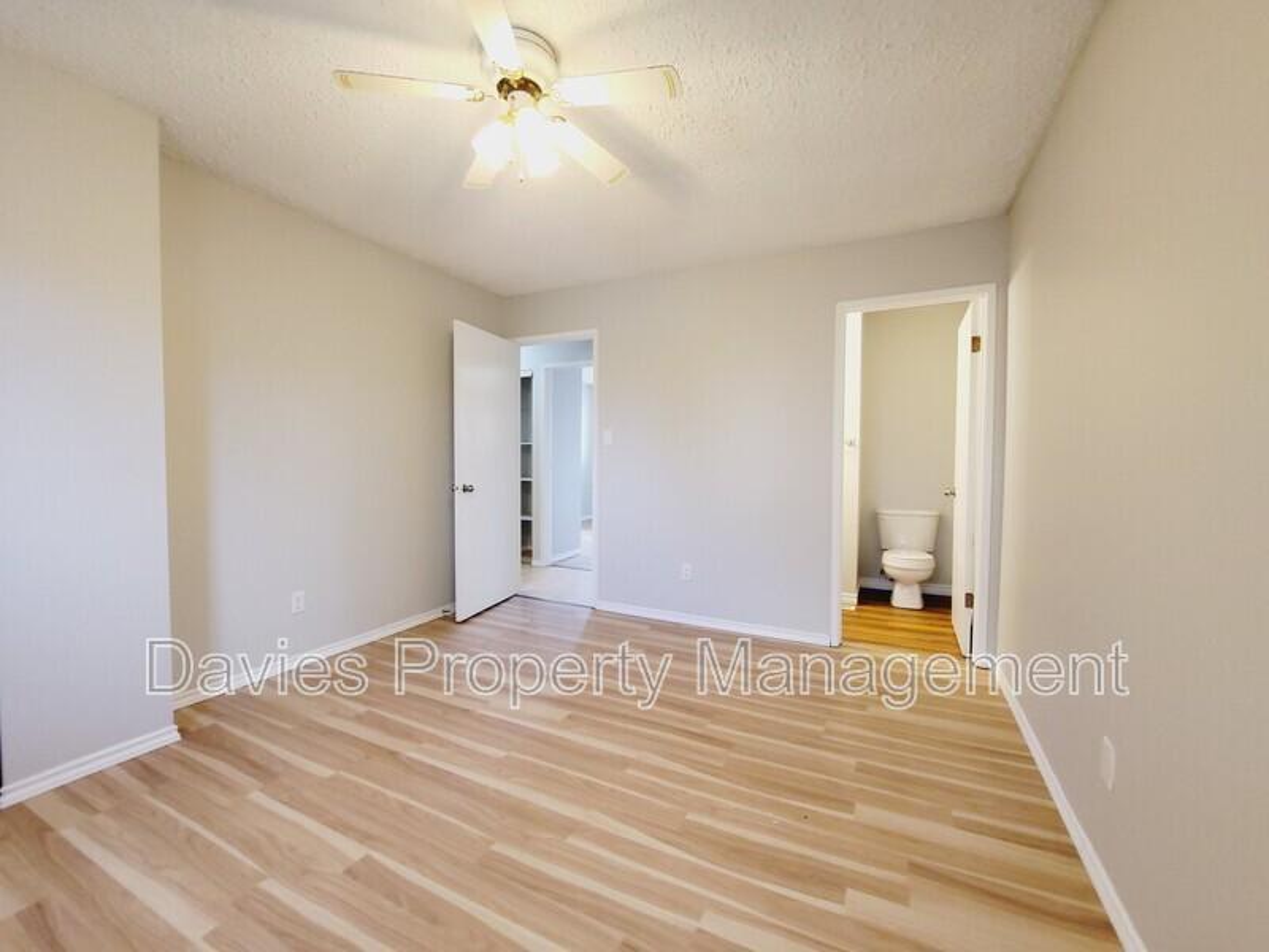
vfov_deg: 89.9
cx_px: 634
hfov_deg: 106.2
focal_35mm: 13
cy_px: 476
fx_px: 477
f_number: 2.2
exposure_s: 1/59
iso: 250
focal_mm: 2.2
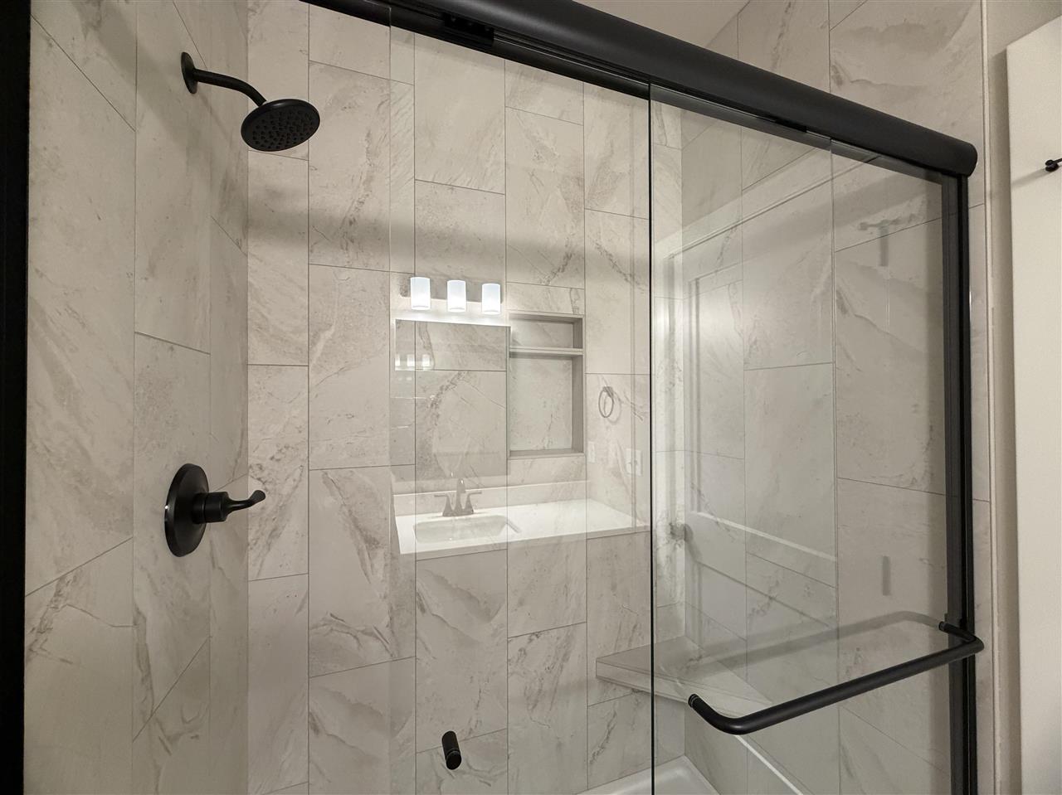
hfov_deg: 102.1
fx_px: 429
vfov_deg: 85.6
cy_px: 398
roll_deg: +0.5
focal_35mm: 14
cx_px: 531
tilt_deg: -0.2
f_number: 2.2
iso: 400
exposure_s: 1/60
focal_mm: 2.22
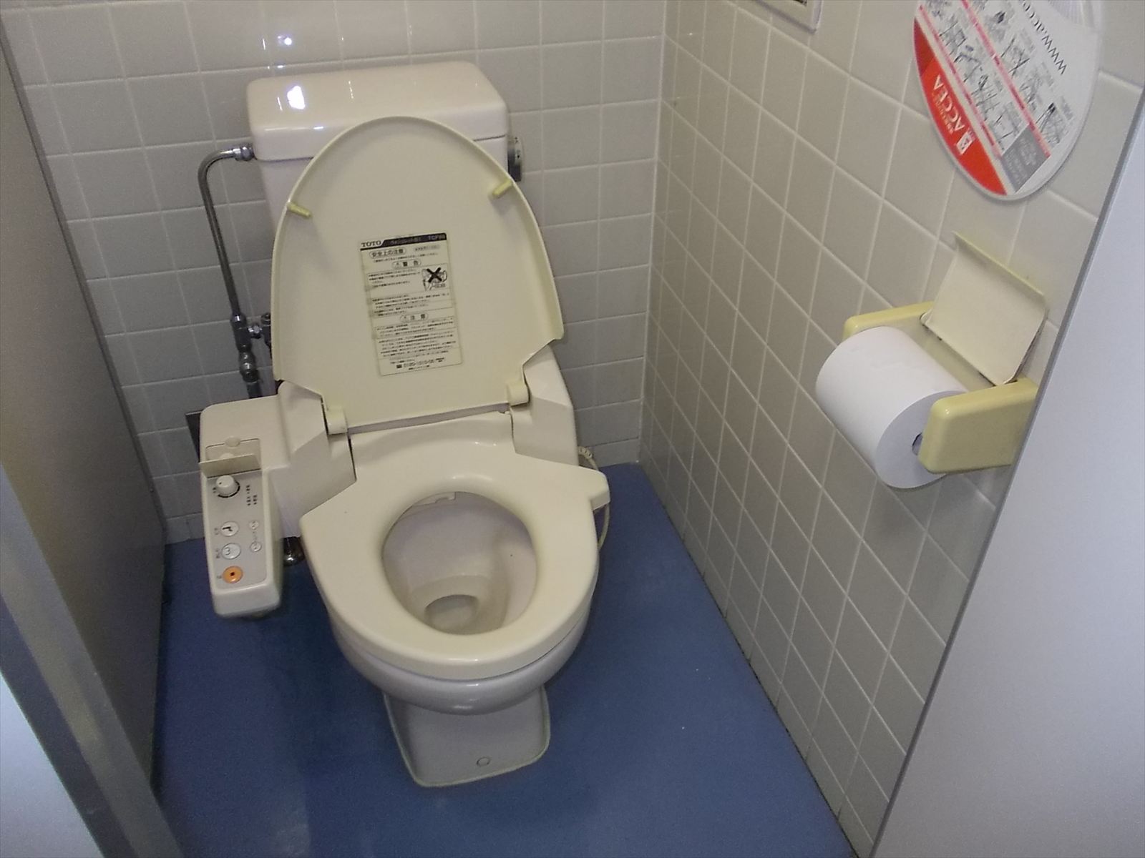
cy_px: 429
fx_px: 926
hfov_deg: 63.4
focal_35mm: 28
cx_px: 572
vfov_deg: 49.7
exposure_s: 1/25
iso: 200
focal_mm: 4
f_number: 2.7
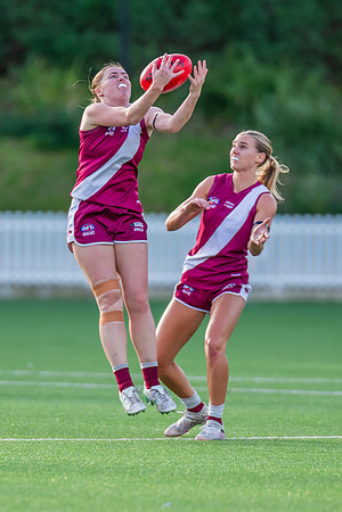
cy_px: 285
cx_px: 98
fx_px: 9802
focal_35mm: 688
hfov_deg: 2.0
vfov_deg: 3.0
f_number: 4
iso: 900
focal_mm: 380
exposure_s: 1/1000
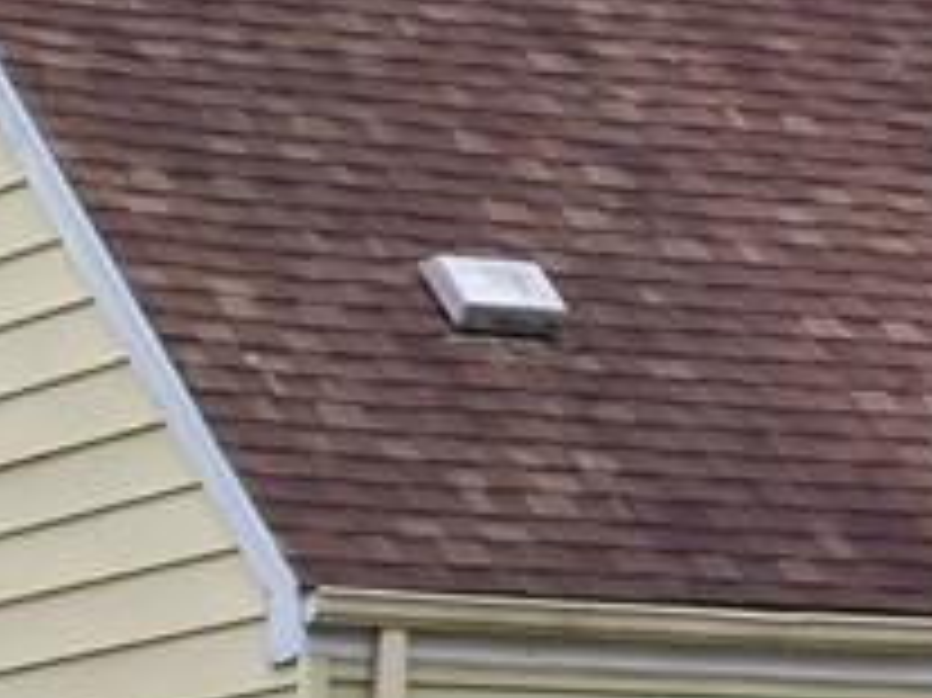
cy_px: 621
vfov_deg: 5.1
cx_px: 1499
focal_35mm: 292
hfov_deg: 6.7
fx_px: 7857
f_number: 4
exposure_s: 1/50
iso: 64
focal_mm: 10.5
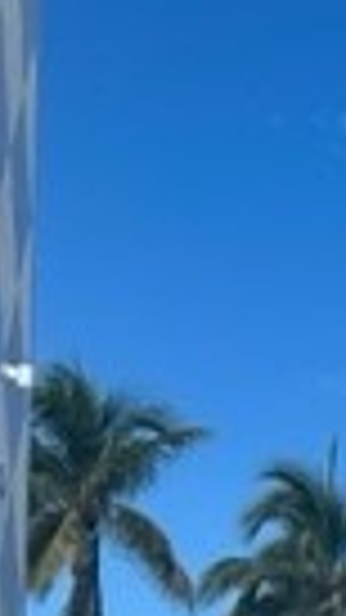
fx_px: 1991
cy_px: 719
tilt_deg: +4.0
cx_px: 777
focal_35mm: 122
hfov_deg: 9.1
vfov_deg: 16.9
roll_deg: -0.5
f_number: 1.78
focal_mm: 6.86
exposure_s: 1/6623
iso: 80
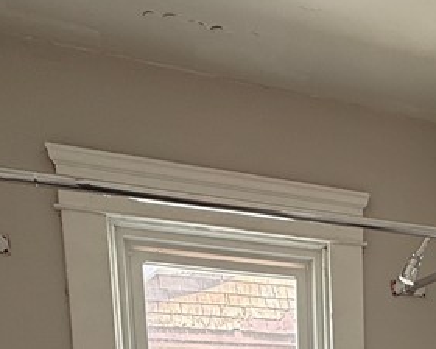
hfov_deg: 34.1
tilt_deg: -7.4
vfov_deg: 23.7
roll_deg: +0.9
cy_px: 531
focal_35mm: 50
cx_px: 434
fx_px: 645
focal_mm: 2.22
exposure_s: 1/130
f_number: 2.2
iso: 64
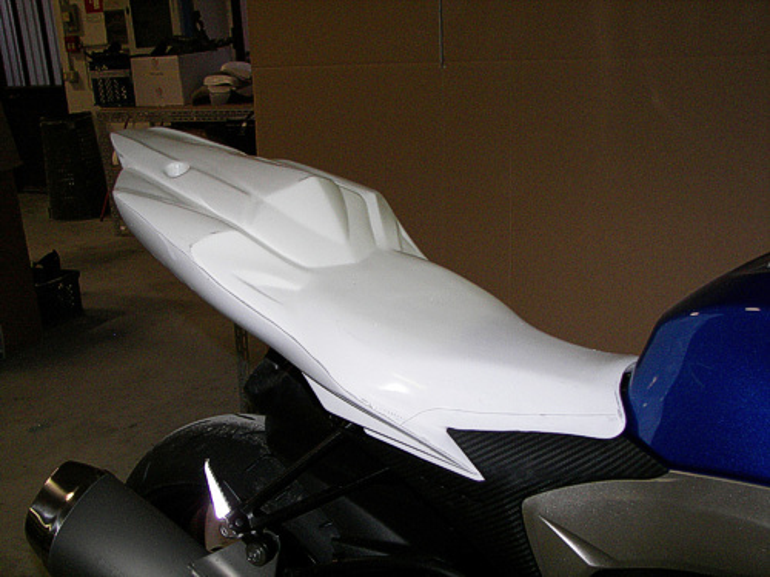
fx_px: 979
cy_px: 288
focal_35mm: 44
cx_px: 385
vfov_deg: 32.9
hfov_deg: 42.9
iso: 100
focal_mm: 7.3
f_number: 2.8
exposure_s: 1/30
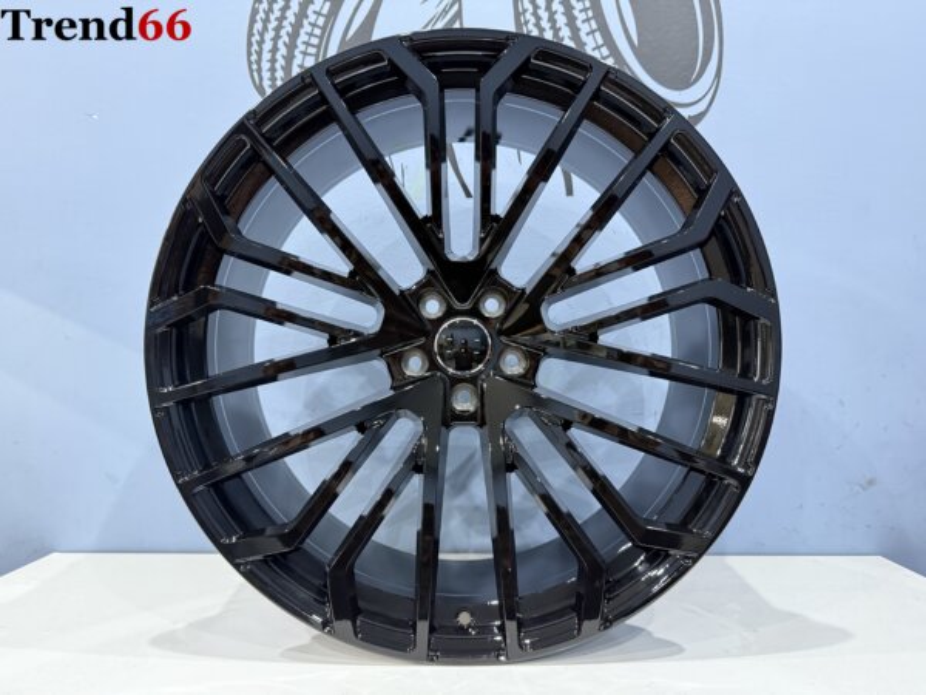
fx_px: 642
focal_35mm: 24
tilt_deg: +1.0
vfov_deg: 56.8
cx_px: 463
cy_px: 348
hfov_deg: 71.6
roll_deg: +1.0
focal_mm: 6.76
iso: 1250
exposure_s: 1/25
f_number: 1.78
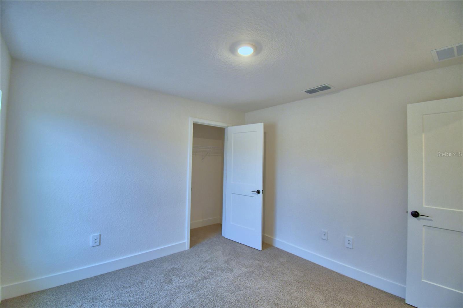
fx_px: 193
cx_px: 232
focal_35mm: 15
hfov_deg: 100.4
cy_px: 154
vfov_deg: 77.3
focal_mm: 10
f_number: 4.5
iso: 400
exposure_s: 1/50
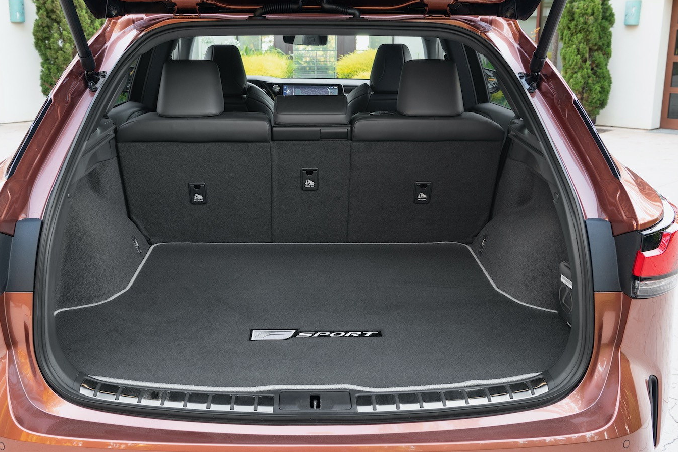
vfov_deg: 33.4
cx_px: 309
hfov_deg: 48.4
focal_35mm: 40
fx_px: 753
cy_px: 228
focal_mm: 34
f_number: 9
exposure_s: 1/8
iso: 200
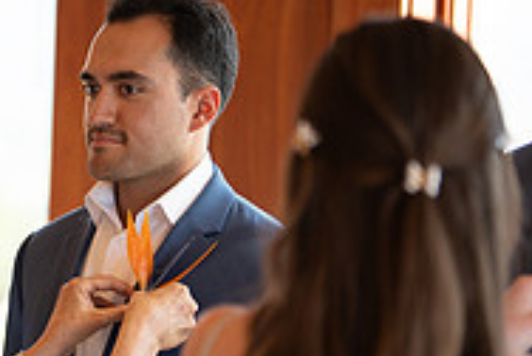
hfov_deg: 13.1
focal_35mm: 154
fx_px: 2279
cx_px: 3
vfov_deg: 8.9
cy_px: 267
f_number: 1.3
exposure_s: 1/1600
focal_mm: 50
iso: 400
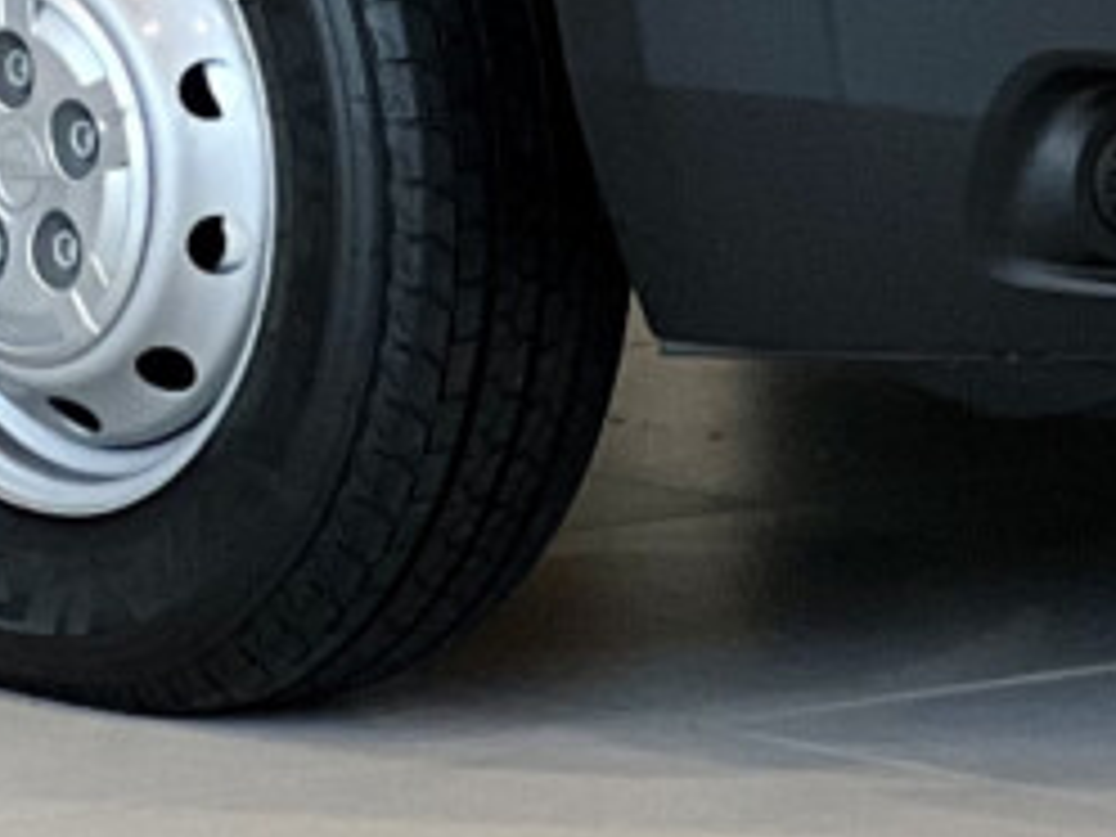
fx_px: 15378
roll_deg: +0.6
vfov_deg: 3.1
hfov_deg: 4.1
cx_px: -198
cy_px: -1454
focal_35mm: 477
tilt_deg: -1.0
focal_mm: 9
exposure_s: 1/97
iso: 80
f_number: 2.8
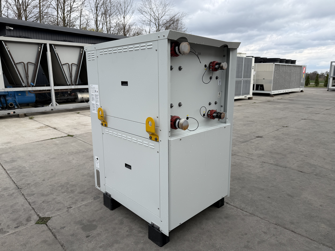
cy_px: 126
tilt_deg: -11.6
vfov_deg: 56.8
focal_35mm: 24
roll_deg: +0.0
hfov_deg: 71.6
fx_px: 232
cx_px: 168
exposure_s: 1/1727
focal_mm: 6.76
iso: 80
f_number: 1.78
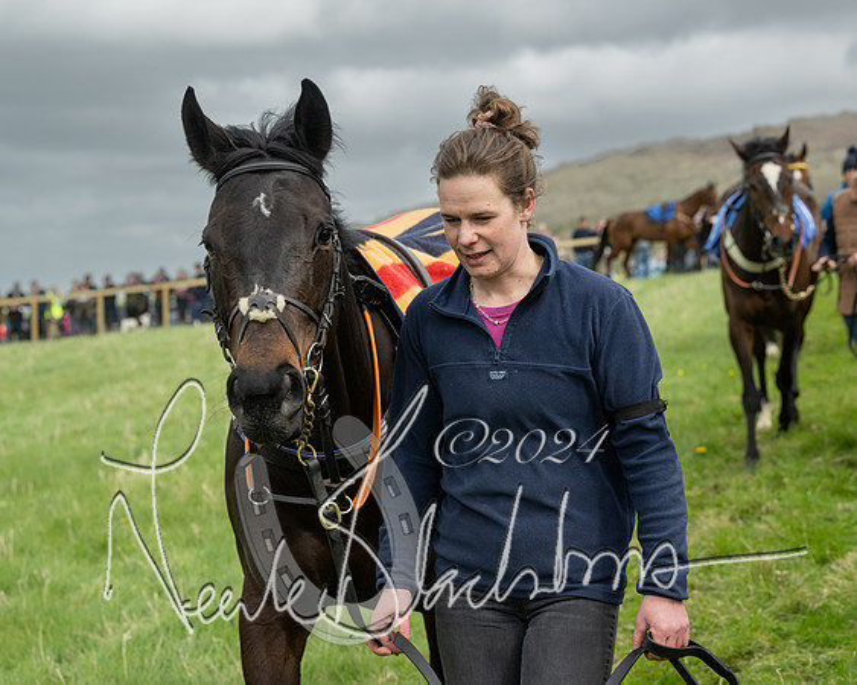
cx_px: 428
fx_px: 1999
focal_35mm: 79
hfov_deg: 24.2
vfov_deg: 19.4
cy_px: 342
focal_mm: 70
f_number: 5
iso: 400
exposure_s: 1/1600
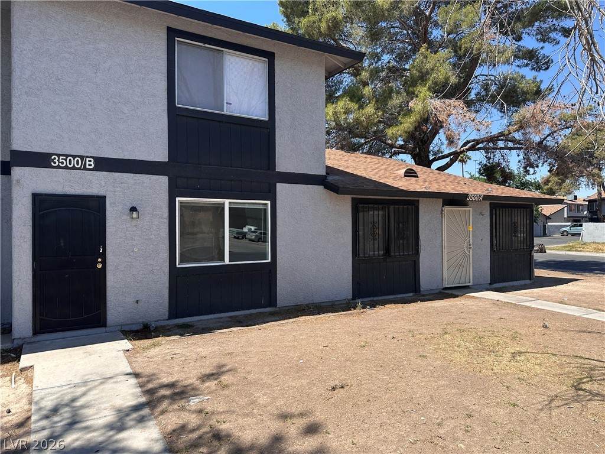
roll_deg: +0.8
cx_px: 302
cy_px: 227
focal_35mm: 24
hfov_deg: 71.6
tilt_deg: -0.2
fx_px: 419
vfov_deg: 56.8
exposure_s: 1/2967
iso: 80
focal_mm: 6.86
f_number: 1.78
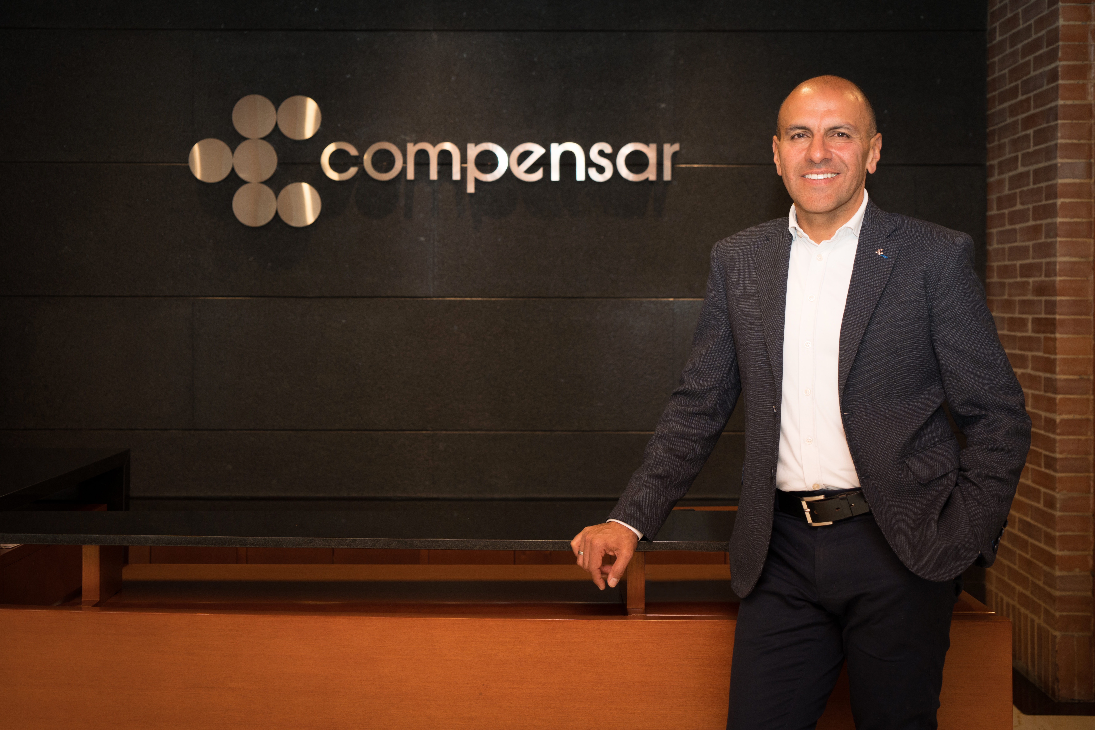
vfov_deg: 30.5
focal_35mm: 44
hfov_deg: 44.5
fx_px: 1338
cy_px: 365
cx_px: 548
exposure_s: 1/125
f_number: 4
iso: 800
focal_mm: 44
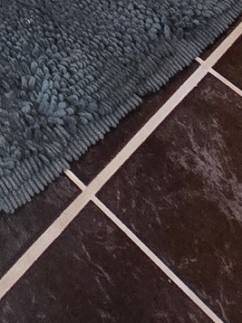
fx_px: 784
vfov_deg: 10.6
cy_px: -714
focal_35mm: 84
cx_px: -380
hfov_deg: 12.6
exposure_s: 1/60
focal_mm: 2.2
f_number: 2.2
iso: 250
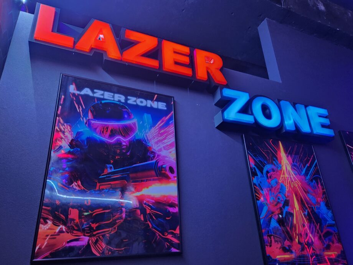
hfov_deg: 73.9
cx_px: 176
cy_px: 132
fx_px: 235
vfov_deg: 58.9
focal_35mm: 23
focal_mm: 5.4
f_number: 1.8
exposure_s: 1/101
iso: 500
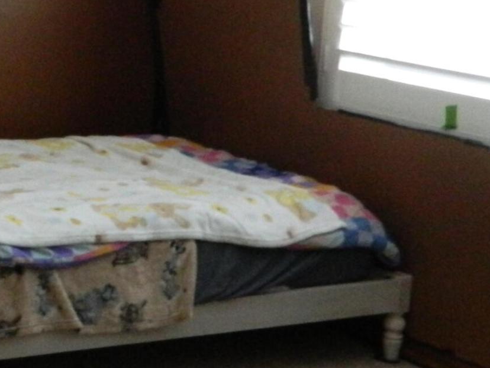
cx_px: -194
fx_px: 1232
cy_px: 40
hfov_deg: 20.1
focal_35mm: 87
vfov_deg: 16.8
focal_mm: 4.5
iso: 400
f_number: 3.1
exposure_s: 1/30
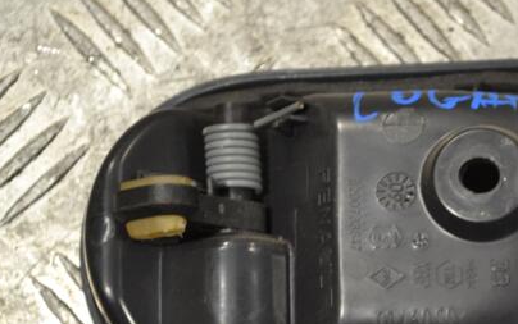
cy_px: 207
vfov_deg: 10.5
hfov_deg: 16.7
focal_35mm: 125
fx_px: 1762
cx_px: 372
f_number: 5.6
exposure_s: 1/30
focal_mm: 55
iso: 250
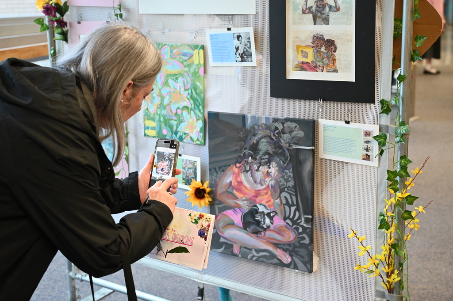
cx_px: 226
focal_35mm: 48
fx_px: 603
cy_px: 150
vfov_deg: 28.0
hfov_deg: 41.1
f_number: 4
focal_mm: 48
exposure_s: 1/125
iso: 3200
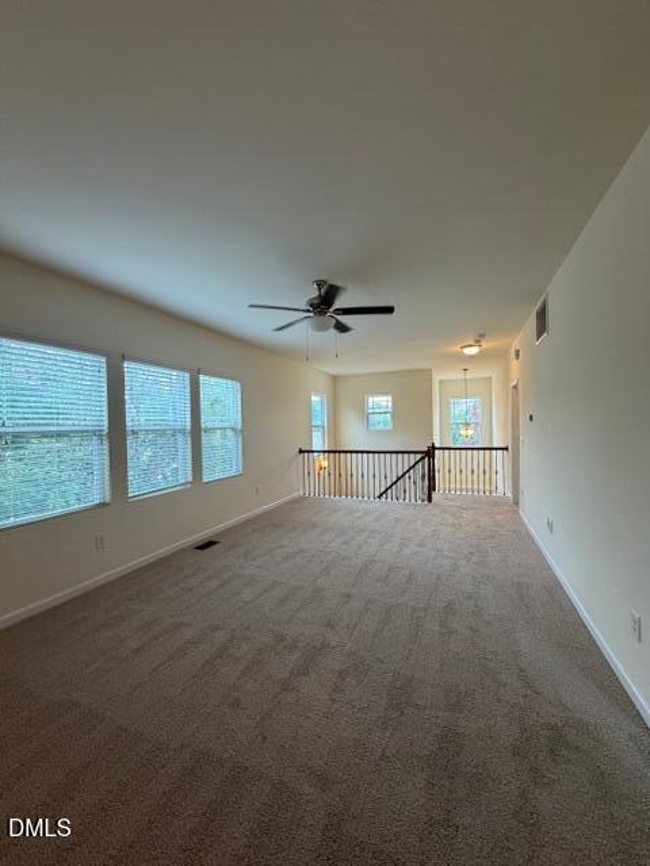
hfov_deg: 85.7
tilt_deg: -0.8
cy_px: 433
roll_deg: +1.3
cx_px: 325
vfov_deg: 102.1
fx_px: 351
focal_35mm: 14
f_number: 2.2
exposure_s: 1/120
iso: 250
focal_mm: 2.22
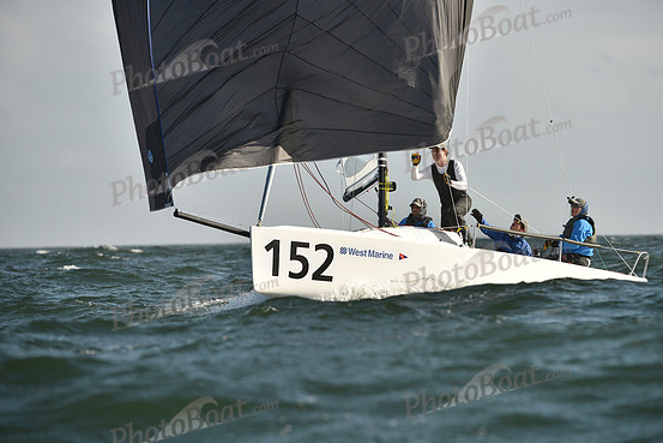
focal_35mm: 283
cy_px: 220
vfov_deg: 4.9
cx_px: 342
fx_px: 5213
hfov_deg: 7.3
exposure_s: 1/1600
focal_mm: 270
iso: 320
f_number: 5.6
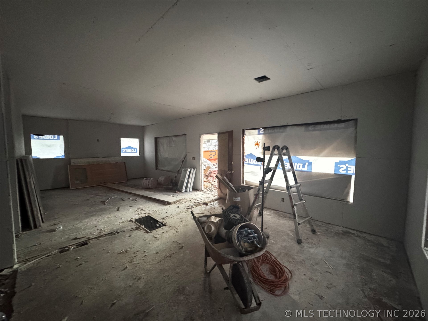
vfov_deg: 85.7
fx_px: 173
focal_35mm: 14
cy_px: 160
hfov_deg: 102.1
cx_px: 214
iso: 3200
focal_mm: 2.22
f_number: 2.2
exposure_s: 1/15
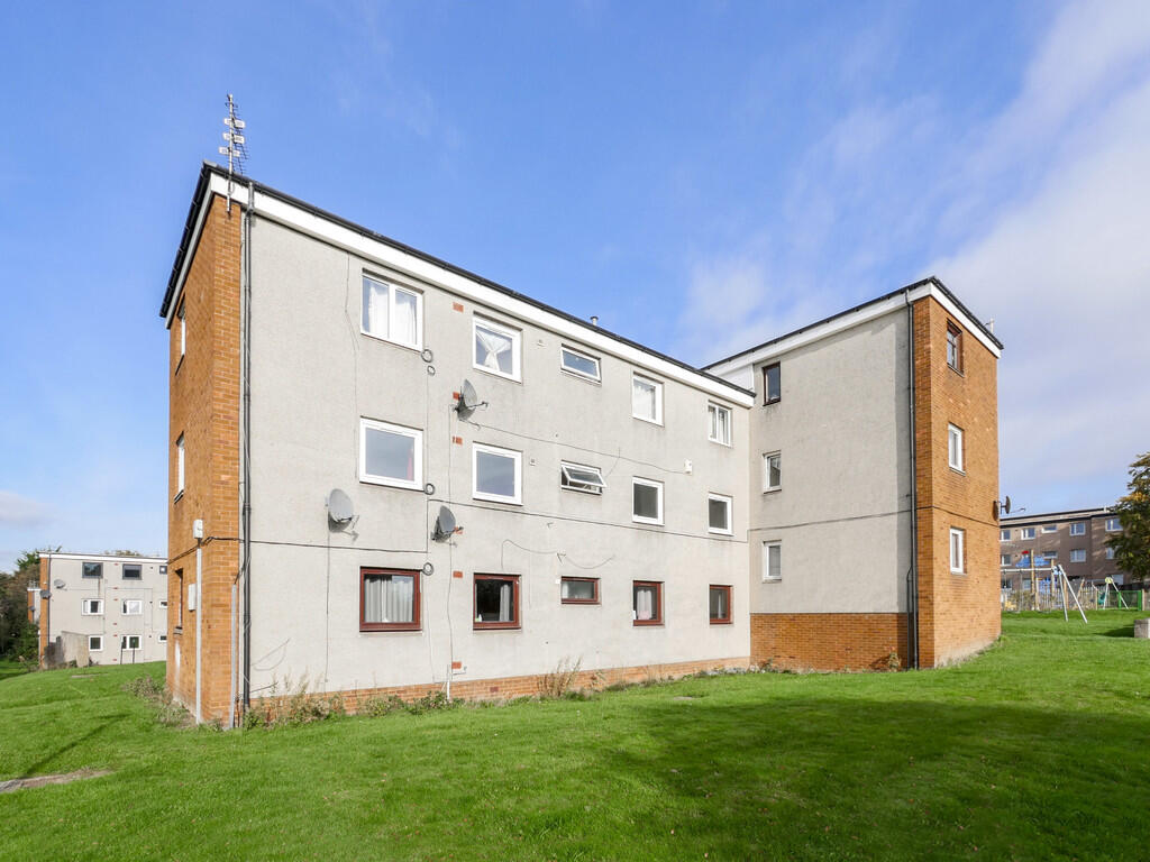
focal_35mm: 14
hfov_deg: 102.1
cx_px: 575
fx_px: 465
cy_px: 431
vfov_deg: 85.7
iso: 200
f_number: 7.1
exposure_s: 1/400
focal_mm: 7
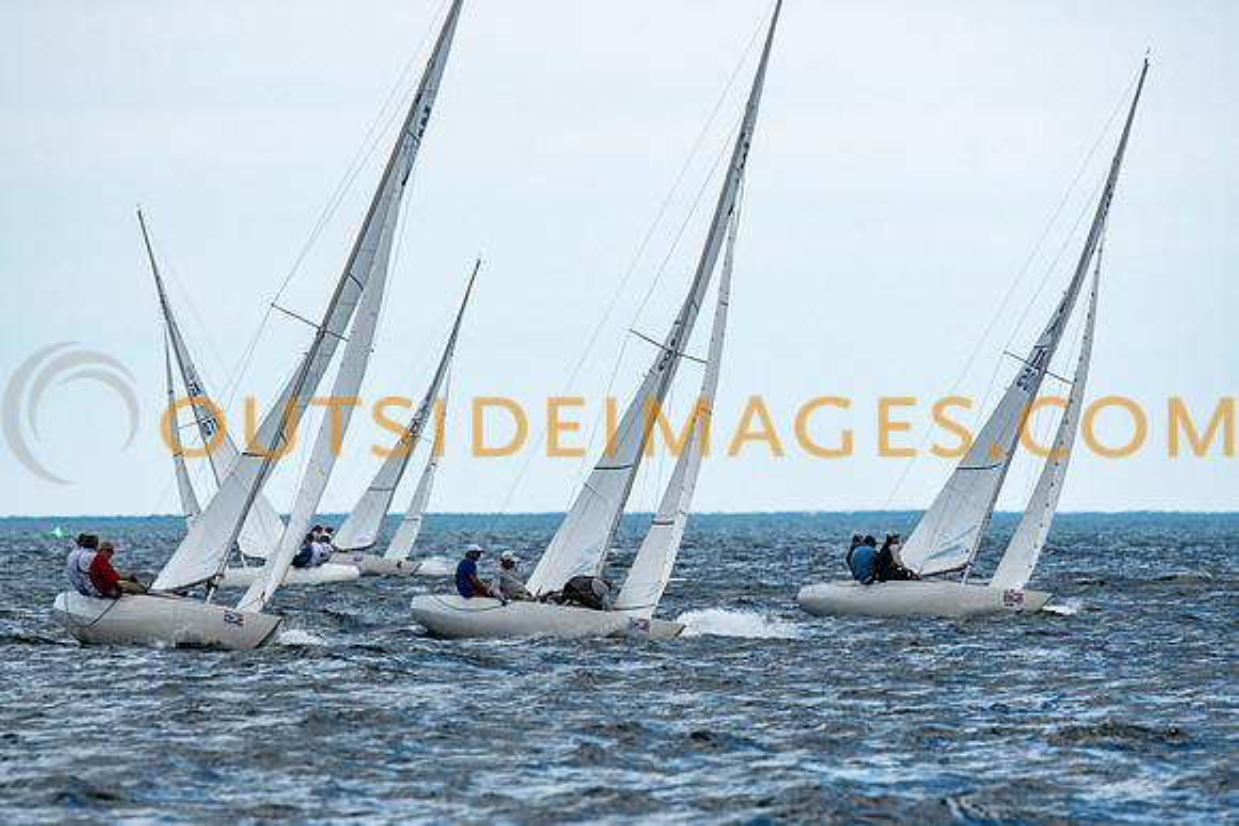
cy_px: 450
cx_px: 563
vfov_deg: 2.8
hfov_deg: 4.2
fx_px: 16899
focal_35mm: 491
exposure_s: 1/3200
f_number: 5.6
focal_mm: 300
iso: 320
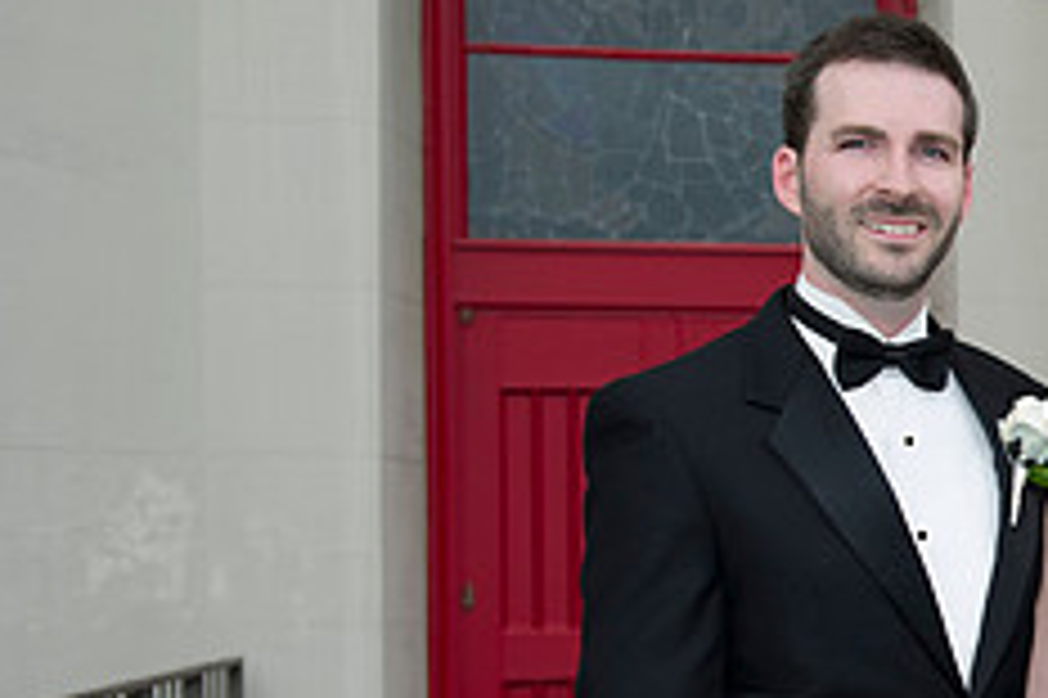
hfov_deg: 21.5
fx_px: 2531
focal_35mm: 87
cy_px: 531
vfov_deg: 15.6
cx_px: 1295
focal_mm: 35
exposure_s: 1/125
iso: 200
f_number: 4.5
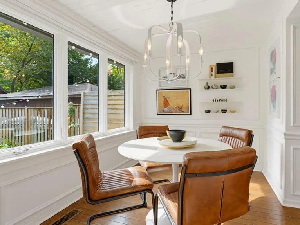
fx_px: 156
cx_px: 177
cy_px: 109
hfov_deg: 86.9
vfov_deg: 71.6
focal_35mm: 18
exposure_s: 1/40
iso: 800
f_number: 10
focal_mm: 14
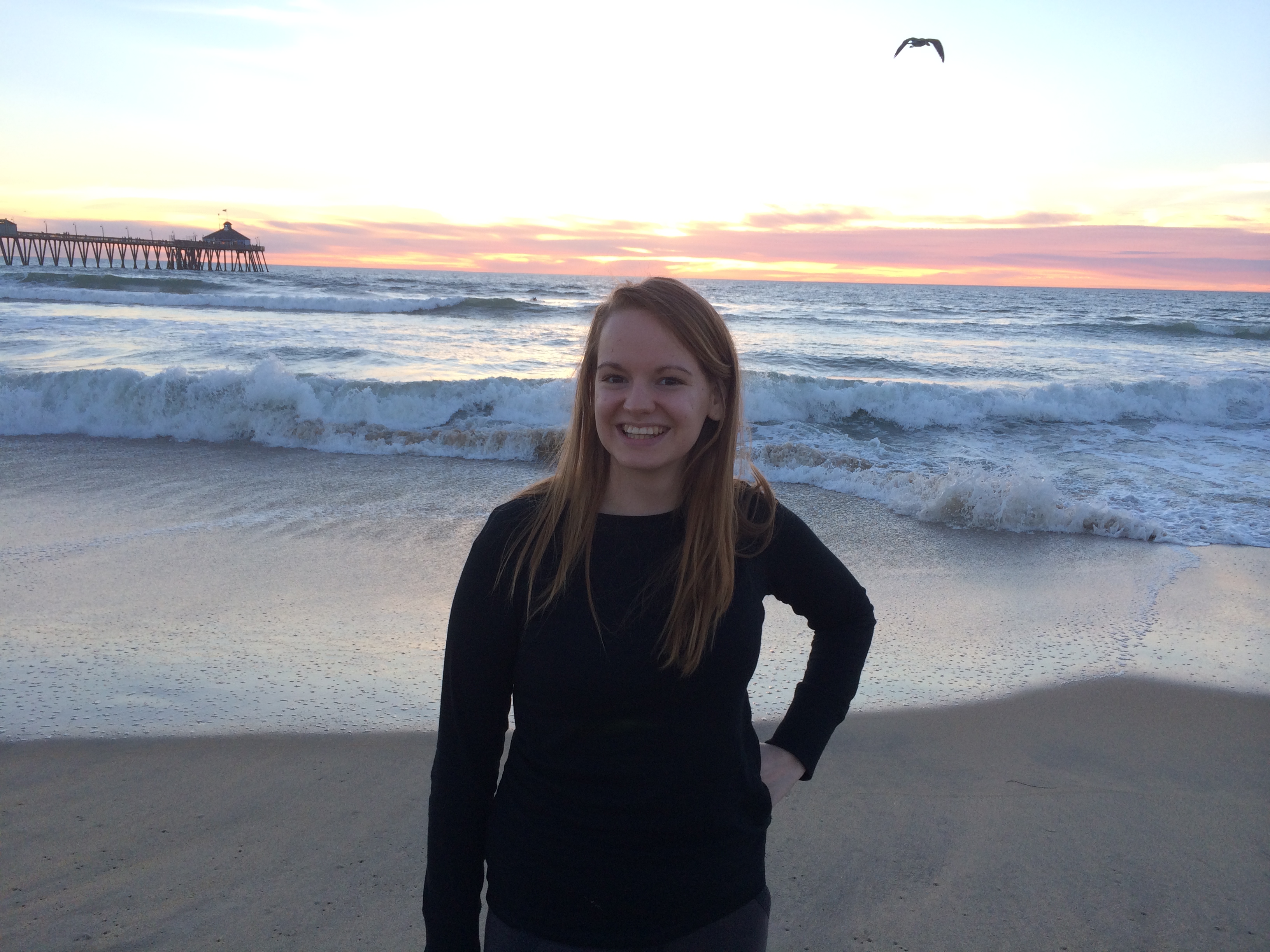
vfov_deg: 46.8
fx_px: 1101
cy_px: 476
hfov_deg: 60.0
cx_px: 635
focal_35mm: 30
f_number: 2.2
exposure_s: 1/222
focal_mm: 4.12
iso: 32
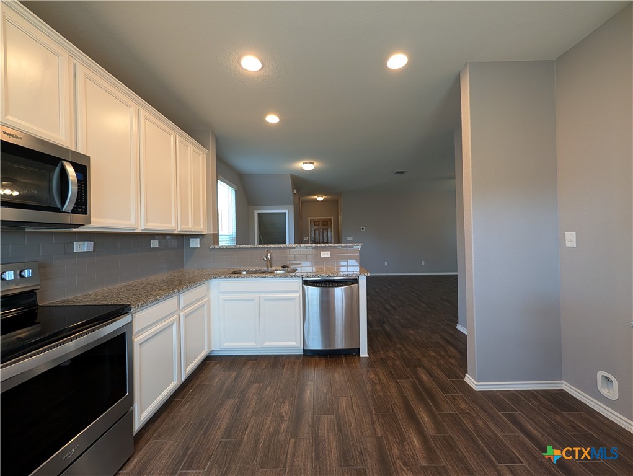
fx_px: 220
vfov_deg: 94.6
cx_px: 316
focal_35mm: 12
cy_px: 238
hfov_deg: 110.5
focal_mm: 2.02
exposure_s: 1/120
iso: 165
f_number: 1.7
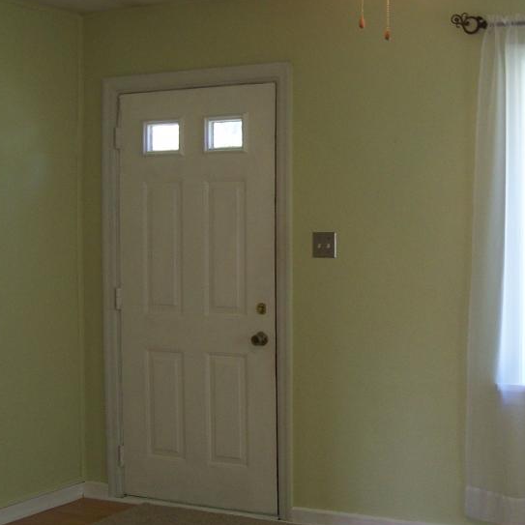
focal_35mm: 60
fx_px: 1030
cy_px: 291
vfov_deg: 28.6
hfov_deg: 28.0
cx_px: 425
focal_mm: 5.85
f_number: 2.8
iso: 100
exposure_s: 1/30
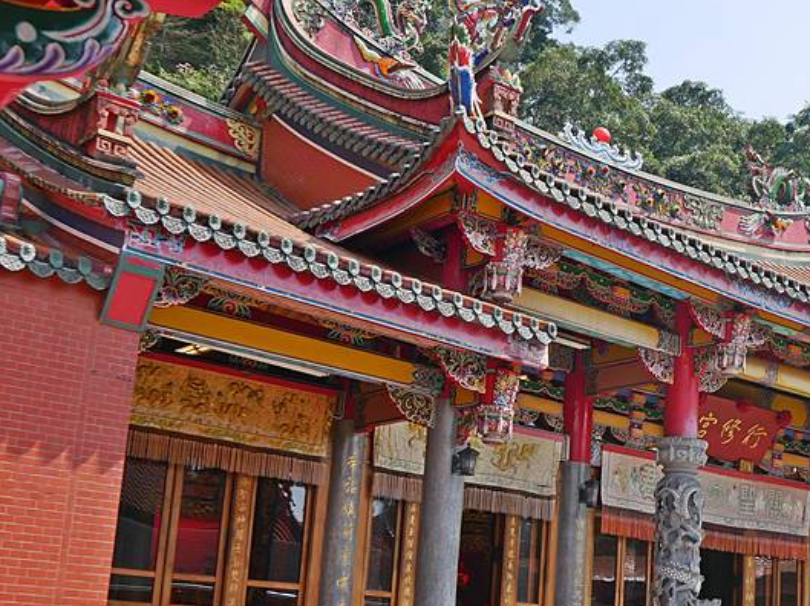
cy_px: 393
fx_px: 1239
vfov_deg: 27.4
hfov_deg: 34.9
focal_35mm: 53
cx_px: 666
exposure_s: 1/640
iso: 200
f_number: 4.5
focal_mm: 14
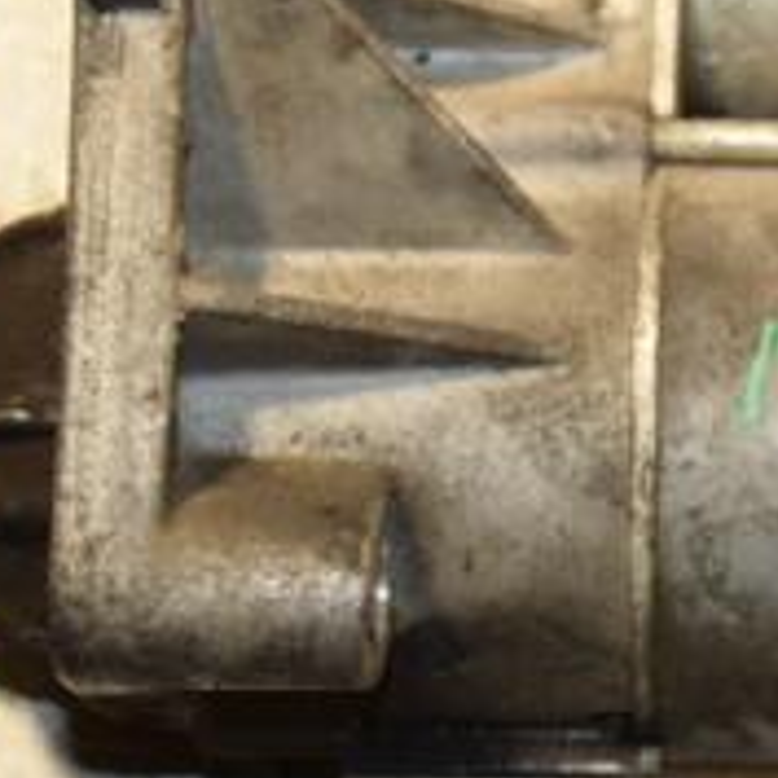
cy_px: 290
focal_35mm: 181
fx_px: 4602
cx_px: 835
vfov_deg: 9.7
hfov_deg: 9.6
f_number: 4.8
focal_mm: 42
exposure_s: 1/160
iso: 800
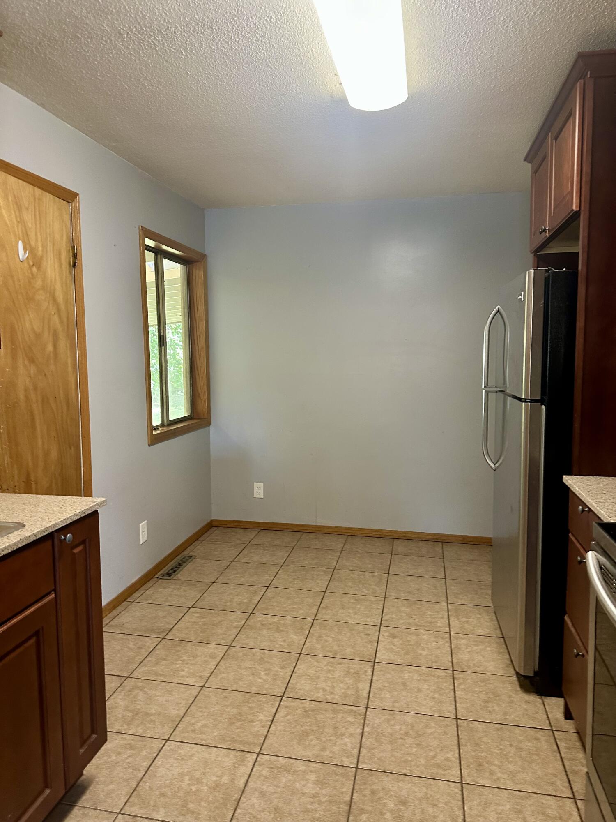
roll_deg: +0.3
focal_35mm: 24
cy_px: 411
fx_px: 569
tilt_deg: -2.6
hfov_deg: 56.8
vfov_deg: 71.6
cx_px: 308
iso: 320
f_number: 1.78
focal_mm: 6.86
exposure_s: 1/60
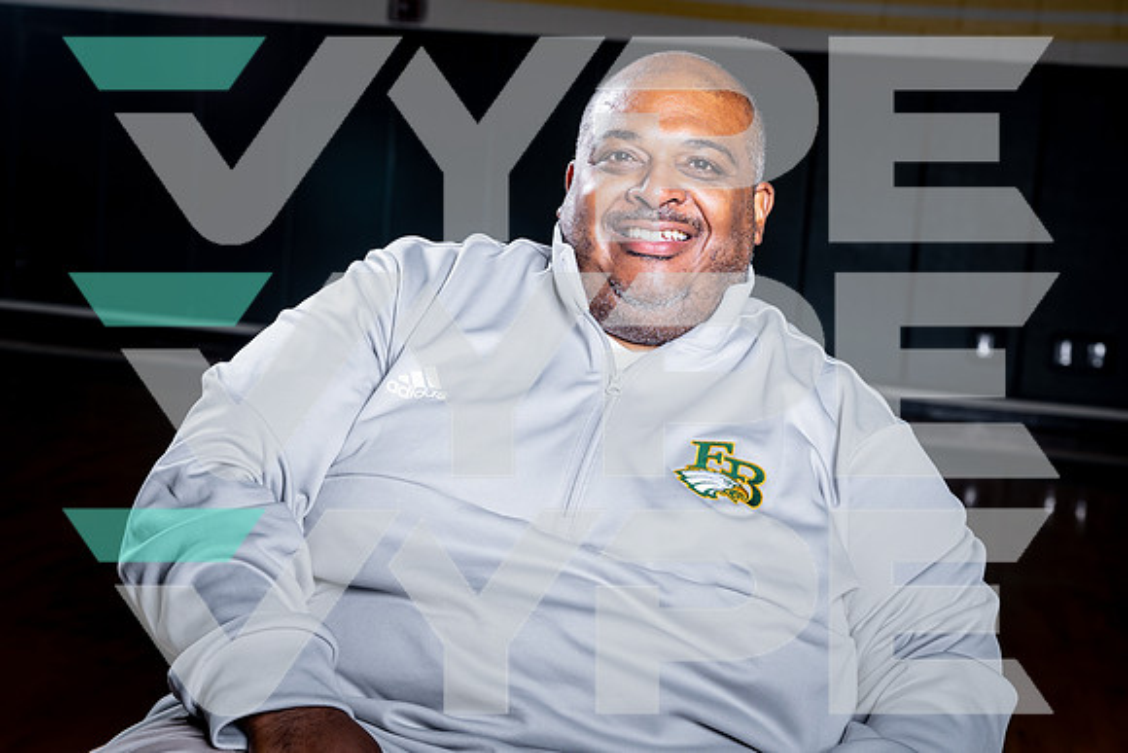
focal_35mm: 54
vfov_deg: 25.1
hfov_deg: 36.9
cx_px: 564
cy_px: 376
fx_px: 1692
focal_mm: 54
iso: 100
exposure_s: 1/250
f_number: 6.3
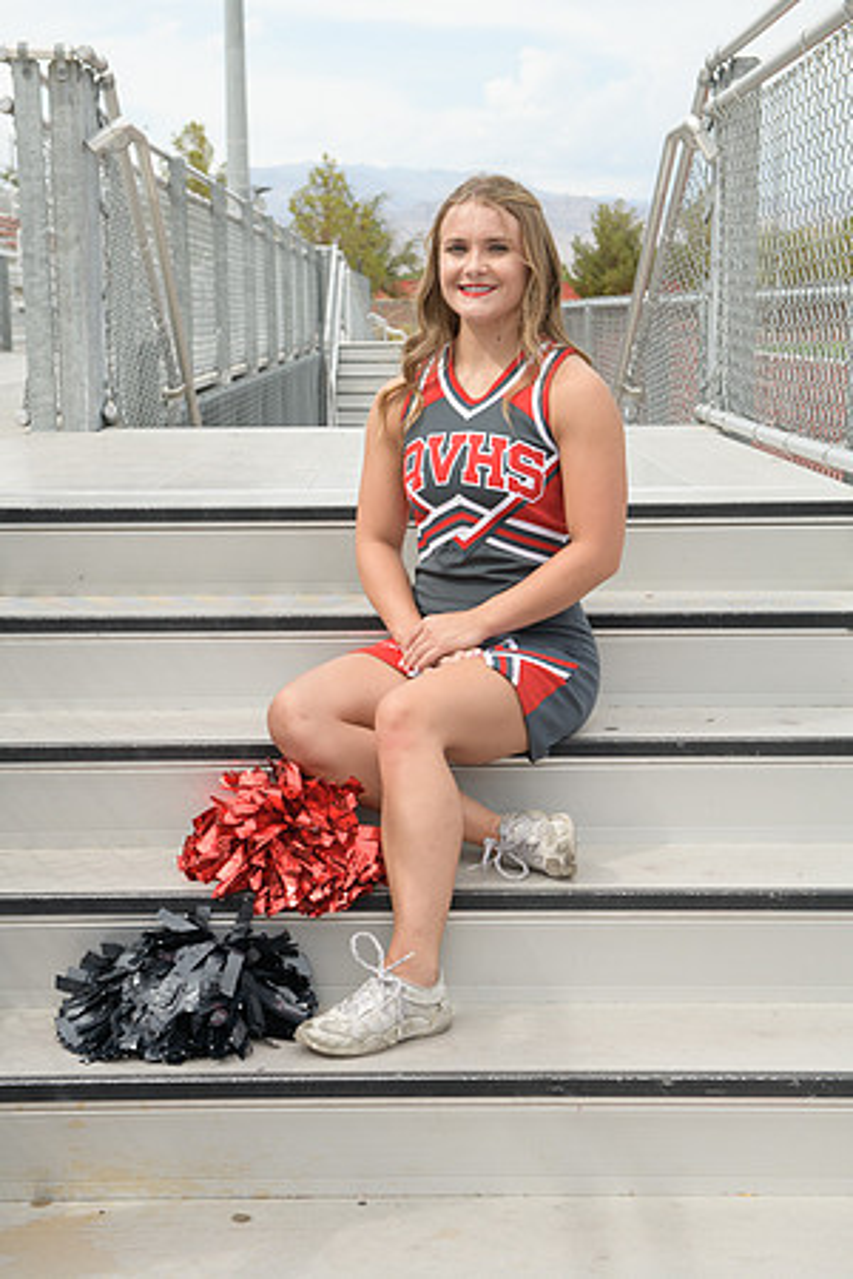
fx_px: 1990
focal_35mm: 56
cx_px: 426
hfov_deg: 24.2
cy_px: 640
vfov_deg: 35.6
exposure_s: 1/1250
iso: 800
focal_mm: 56
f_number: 5.6
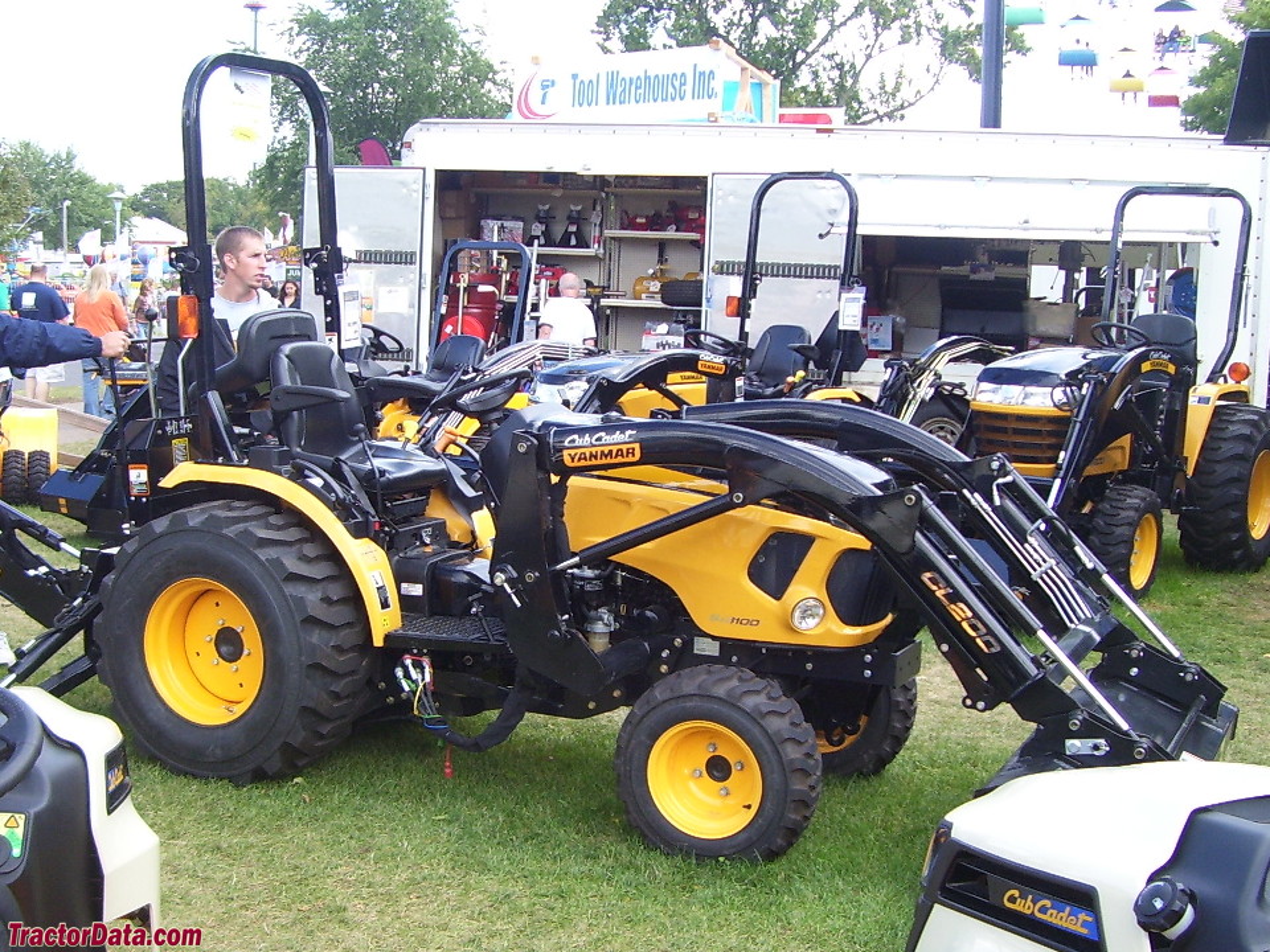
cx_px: 635
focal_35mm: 34
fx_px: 1247
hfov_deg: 54.0
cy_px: 476
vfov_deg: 41.8
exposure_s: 1/180
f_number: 2.7
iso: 80
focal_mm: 5.6
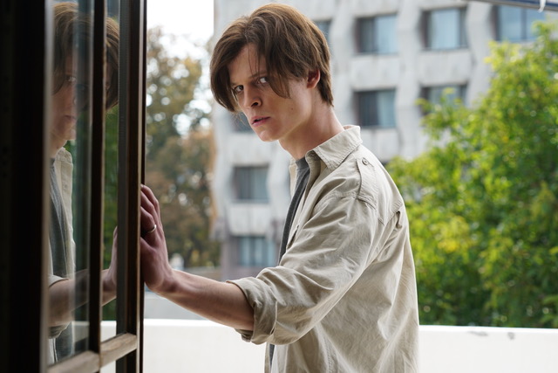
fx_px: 1628
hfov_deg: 19.5
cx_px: 279
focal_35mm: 105
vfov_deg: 13.0
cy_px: 186
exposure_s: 1/200
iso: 200
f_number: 6.3
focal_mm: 105
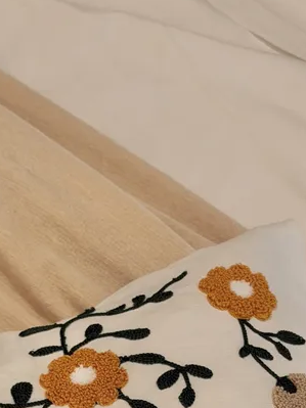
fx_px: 1533
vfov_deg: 14.6
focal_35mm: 130
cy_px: 512
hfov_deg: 11.4
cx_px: 126
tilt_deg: -57.0
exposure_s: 1/121
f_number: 1.78
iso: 100
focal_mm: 6.76
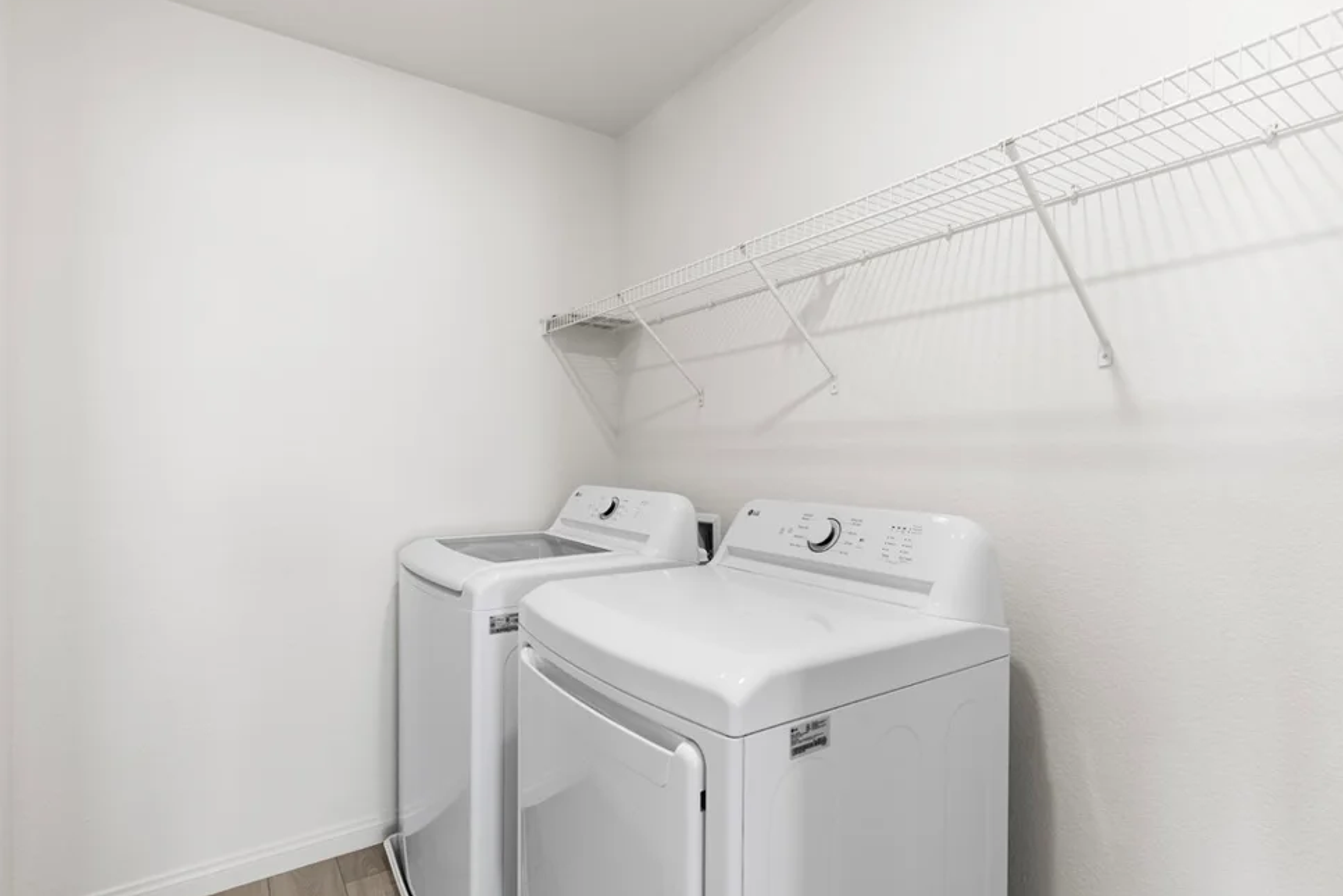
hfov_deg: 90.0
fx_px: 672
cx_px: 661
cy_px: 465
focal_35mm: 18
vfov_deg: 67.4
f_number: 8
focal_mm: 17
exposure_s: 1/8
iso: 500
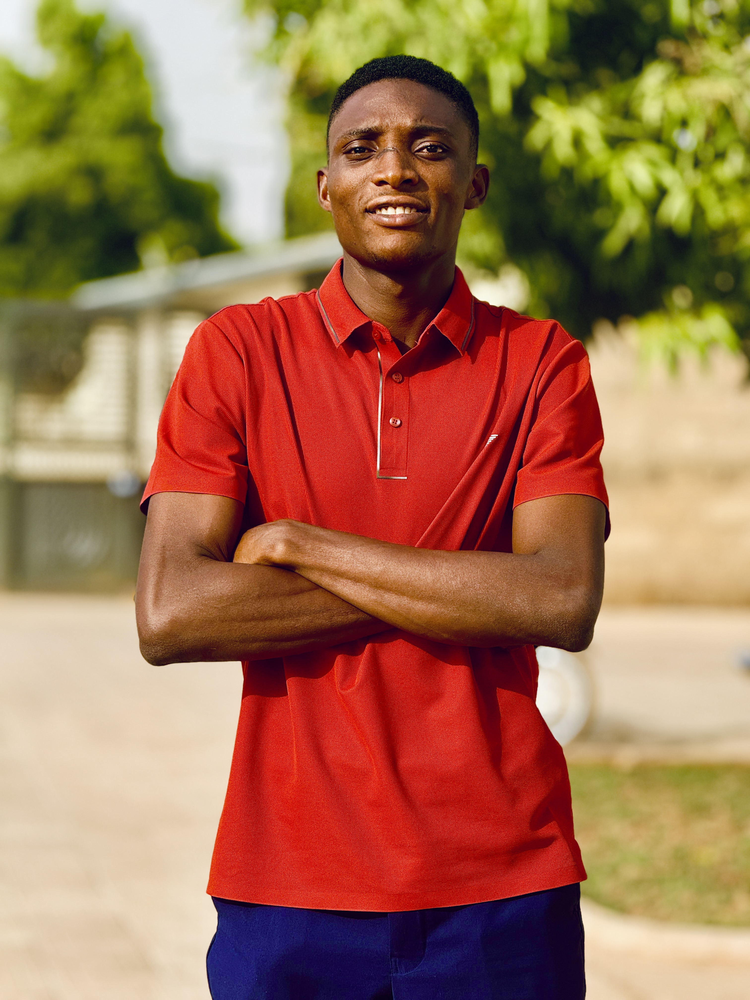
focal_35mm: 120
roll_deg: -1.1
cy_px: 500
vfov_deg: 16.4
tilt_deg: -1.8
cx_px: 375
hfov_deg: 12.3
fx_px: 3467
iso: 64
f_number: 2.8
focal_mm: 15.66
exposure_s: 1/693
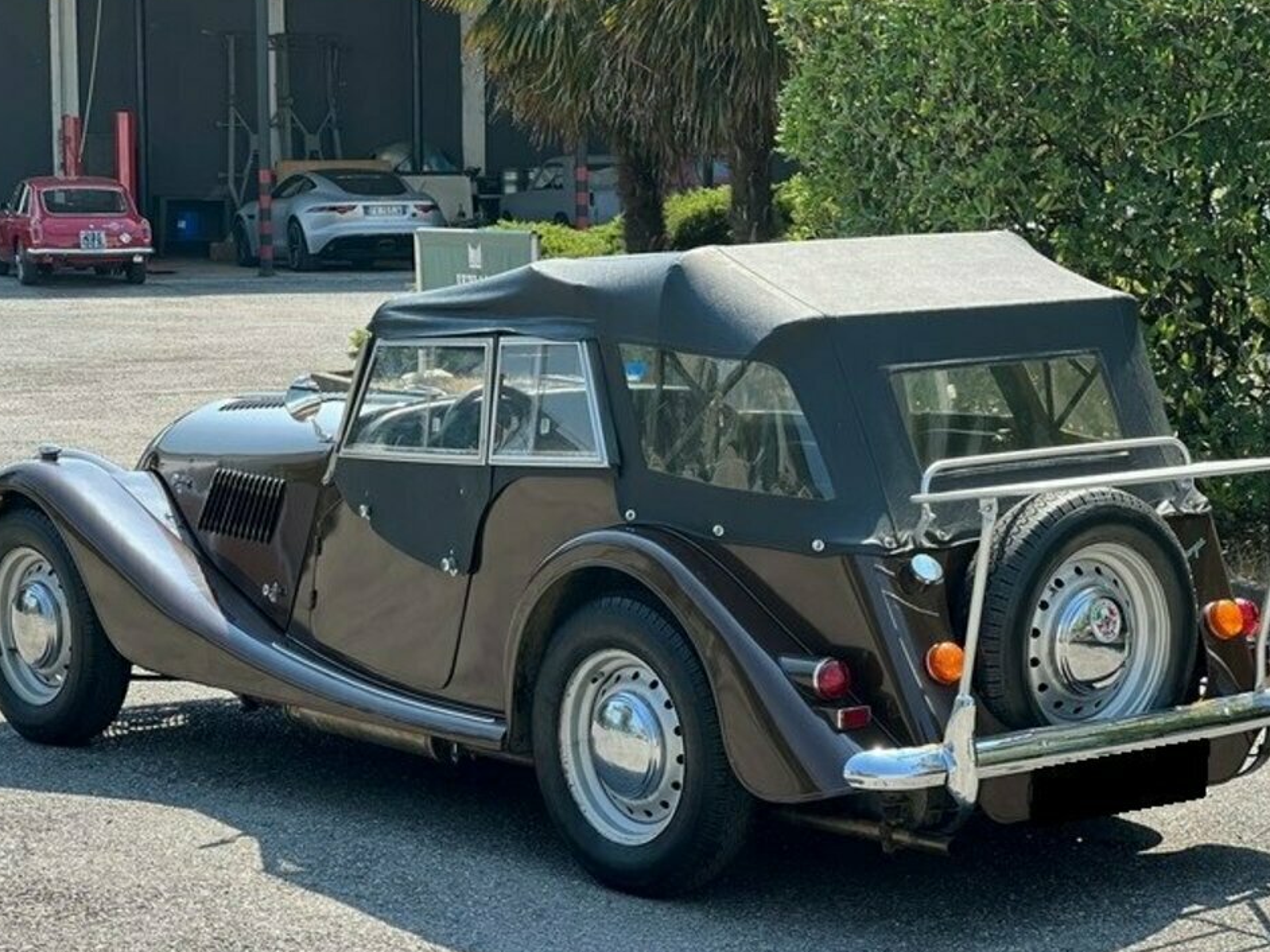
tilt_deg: -4.7
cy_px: 479
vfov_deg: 15.1
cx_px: 638
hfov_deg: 20.0
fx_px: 3595
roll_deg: -0.2
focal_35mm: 98
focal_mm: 9
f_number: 2.8
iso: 25
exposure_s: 1/193
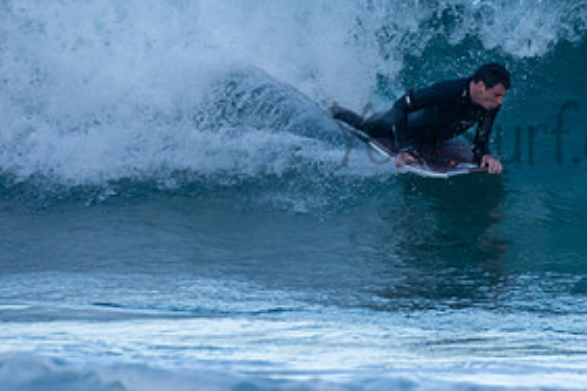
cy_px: 116
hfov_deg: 1.3
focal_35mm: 1550
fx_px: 25258
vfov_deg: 0.9
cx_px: 547
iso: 500
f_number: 5.6
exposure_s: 1/800
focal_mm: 500
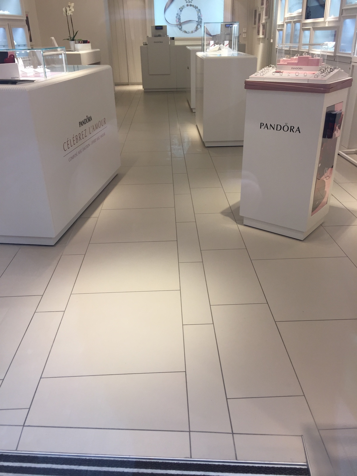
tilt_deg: -24.3
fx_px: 399
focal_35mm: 29
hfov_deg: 48.2
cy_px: 238
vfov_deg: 61.7
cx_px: 178
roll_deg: -0.1
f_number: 2.2
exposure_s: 1/100
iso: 50
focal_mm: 4.15
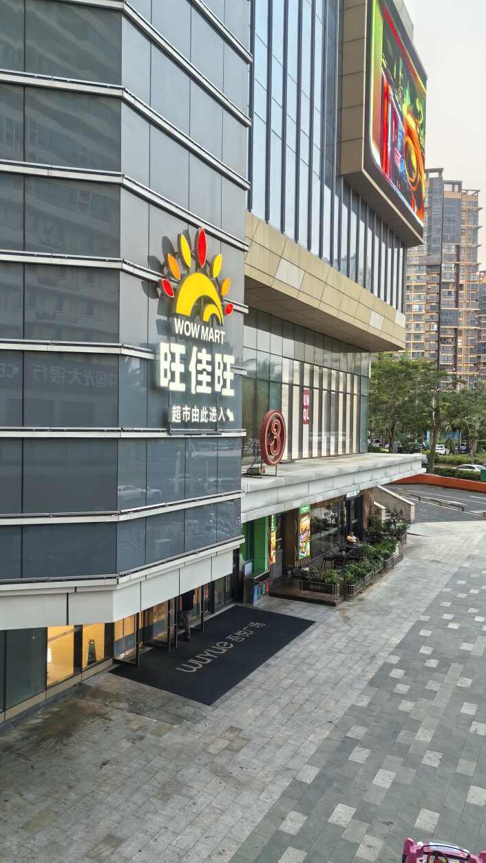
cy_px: 439
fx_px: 687
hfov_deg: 38.7
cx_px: 187
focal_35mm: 30
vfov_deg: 64.3
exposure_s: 1/103
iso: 50
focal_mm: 5.52
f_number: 1.9
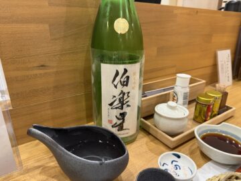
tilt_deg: -22.2
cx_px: 120
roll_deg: -0.3
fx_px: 167
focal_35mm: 24
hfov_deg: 71.6
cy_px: 90
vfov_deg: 56.8
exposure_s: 1/60
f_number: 1.78
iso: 200
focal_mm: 6.76
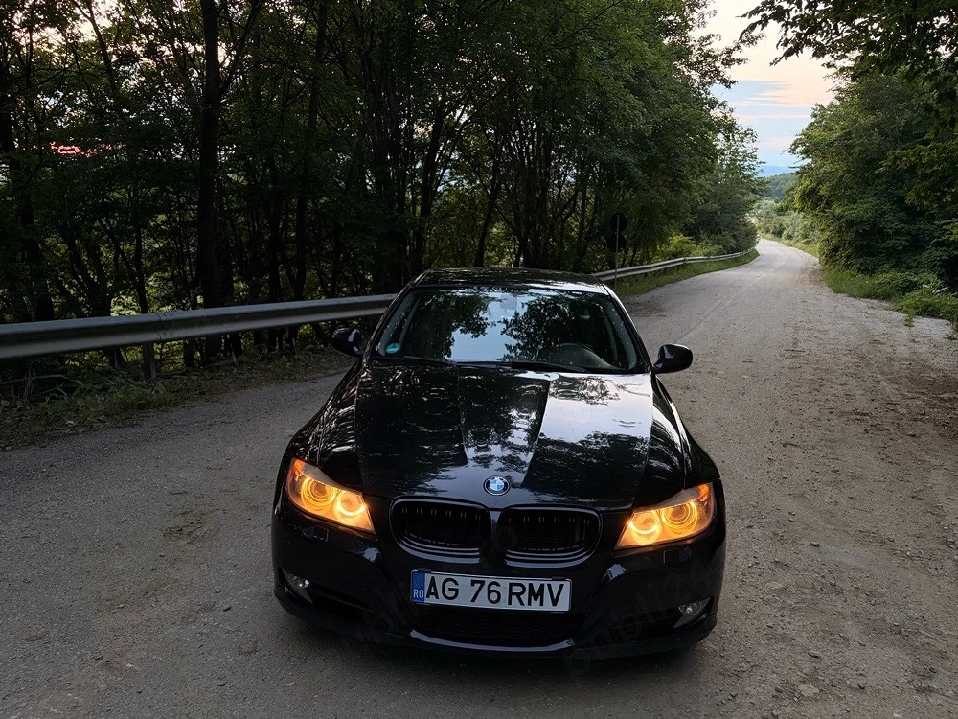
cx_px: 479
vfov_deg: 53.1
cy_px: 360
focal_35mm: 26
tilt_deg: -14.6
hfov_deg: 67.3
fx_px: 720
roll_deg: -0.1
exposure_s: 1/67
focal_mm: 5.96
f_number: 1.6
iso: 125
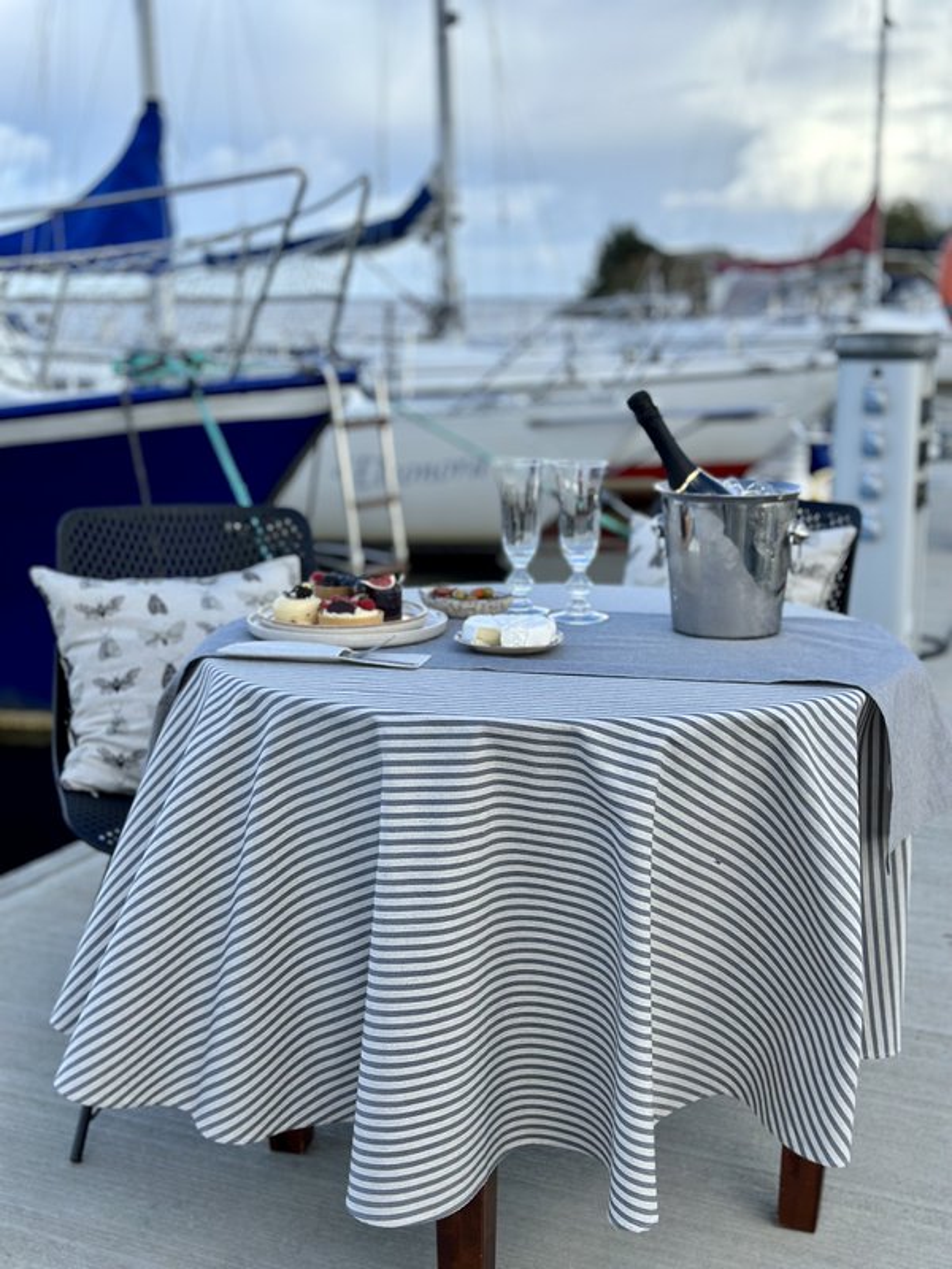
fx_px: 1760
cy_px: 634
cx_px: 476
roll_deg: -0.4
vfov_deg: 39.7
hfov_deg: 30.3
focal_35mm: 48
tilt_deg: -11.0
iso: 100
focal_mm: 6.86
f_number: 1.78
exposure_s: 1/2469
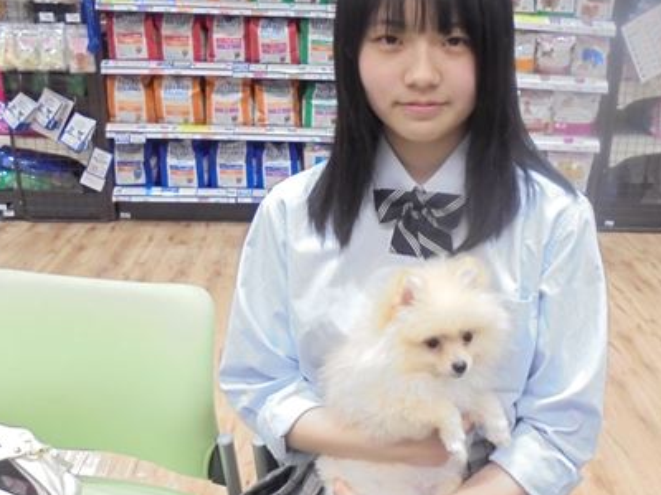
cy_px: 277
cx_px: 398
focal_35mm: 39
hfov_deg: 47.6
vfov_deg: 36.8
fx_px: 745
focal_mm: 4.6
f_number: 3.5
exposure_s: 1/30
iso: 320
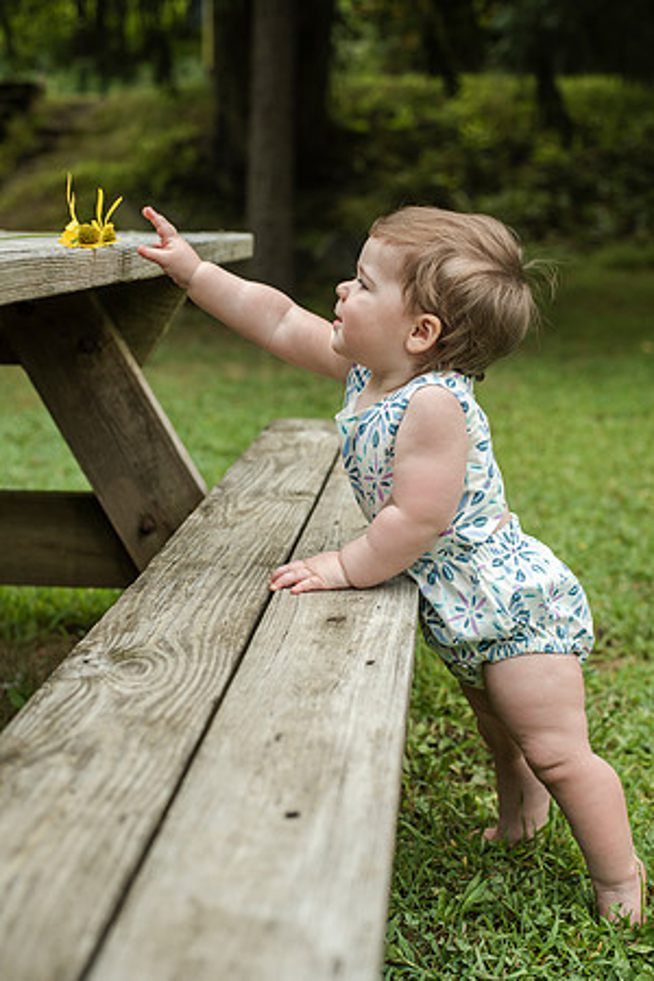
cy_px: 490
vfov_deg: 39.6
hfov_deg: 27.0
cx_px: 327
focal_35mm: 50
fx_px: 1362
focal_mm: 50
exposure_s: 1/2000
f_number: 3.5
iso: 640
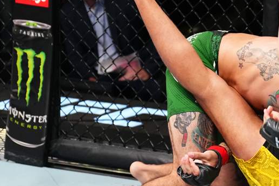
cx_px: 257
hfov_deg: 13.9
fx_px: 1131
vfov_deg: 9.4
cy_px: 120
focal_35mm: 146
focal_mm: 70
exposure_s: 1/1250
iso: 5000
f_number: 2.8
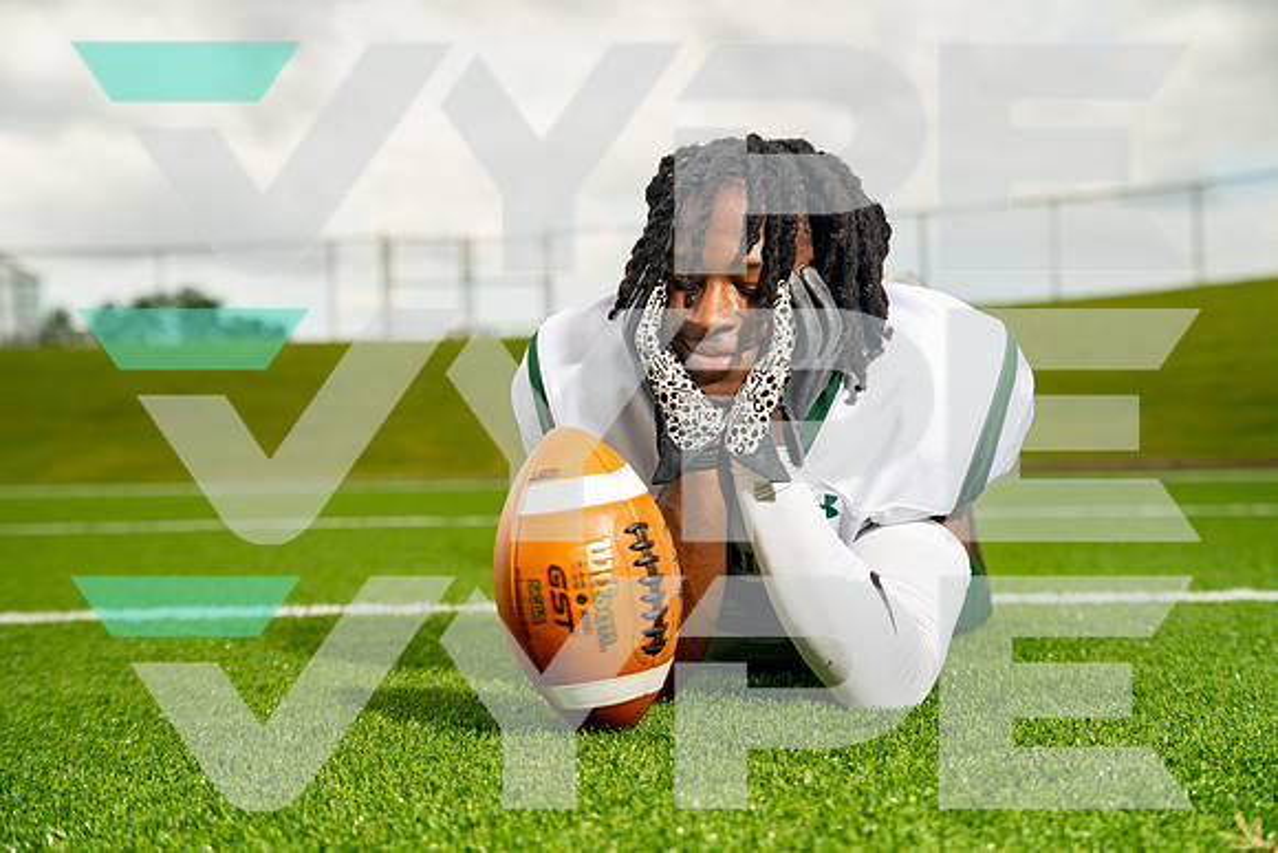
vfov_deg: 20.9
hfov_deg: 31.0
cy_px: 426
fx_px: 2308
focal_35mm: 65
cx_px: 639
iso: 200
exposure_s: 1/250
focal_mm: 65
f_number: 4
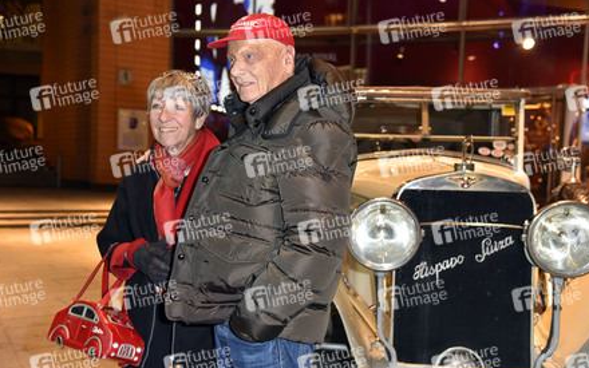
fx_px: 771
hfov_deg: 41.8
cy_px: 195
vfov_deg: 26.9
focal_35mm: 48
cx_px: 297
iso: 1250
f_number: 4.5
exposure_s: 1/40
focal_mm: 46
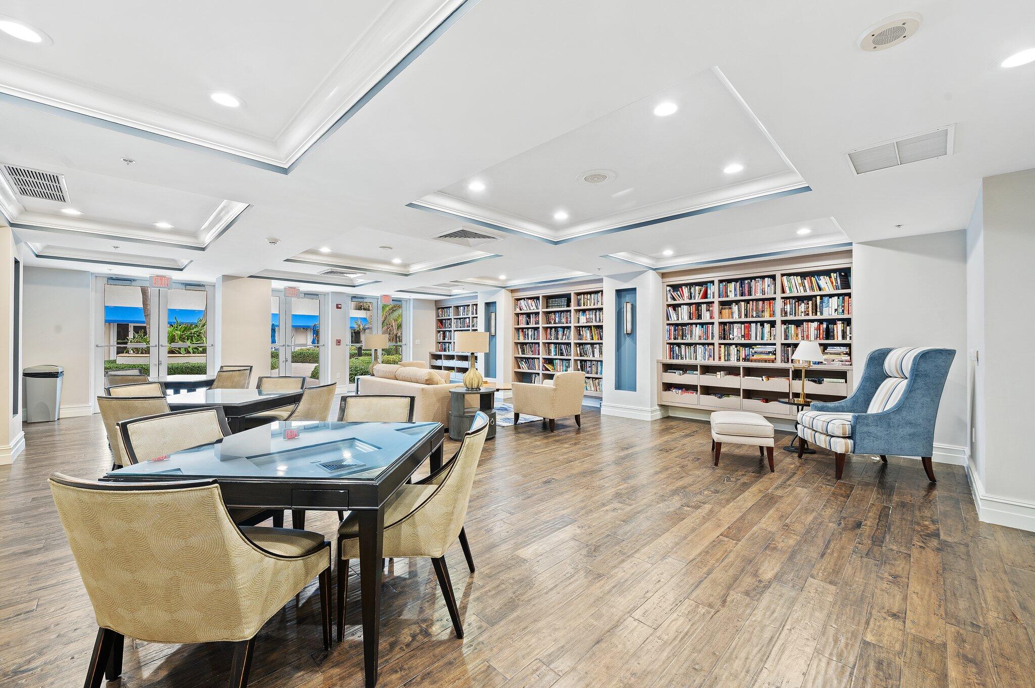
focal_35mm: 14
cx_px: 518
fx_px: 402
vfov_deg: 81.1
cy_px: 344
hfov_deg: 104.3
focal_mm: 14
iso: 200
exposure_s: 1
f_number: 8
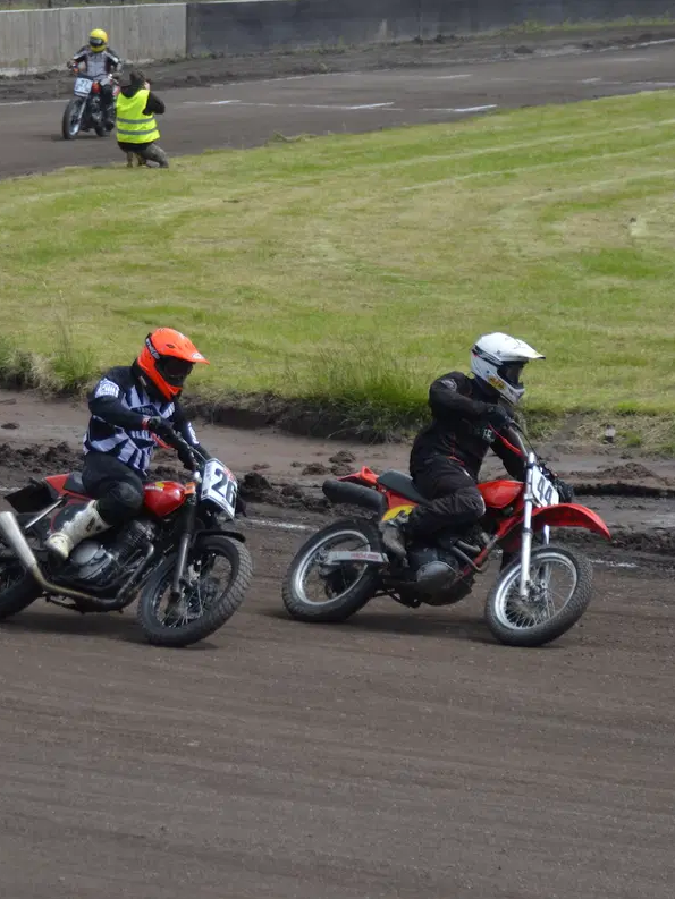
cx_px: 346
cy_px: 450
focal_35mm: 229
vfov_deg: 8.7
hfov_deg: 6.5
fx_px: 5945
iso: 400
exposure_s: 1/1500
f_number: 5.3
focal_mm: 105
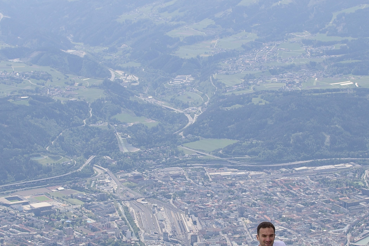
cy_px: 165
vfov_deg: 11.4
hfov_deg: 17.0
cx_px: 189
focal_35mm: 120
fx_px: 1231
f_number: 7.1
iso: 100
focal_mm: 35
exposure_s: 1/500
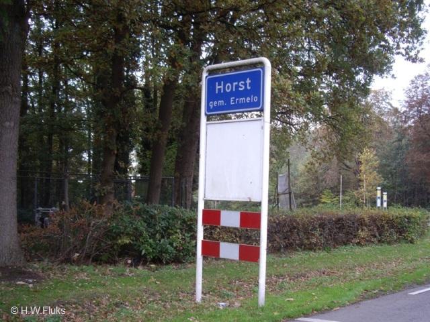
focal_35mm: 38
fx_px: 472
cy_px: 161
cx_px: 215
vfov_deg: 37.7
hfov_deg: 49.0
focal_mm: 7.9
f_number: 2.8
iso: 200
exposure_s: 1/60
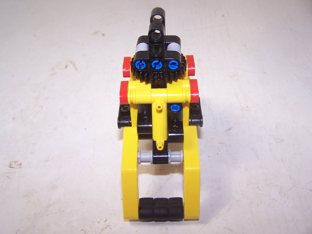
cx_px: 156
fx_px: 343
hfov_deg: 49.0
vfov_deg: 37.7
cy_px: 117
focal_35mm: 38
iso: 80
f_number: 2.8
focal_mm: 6.3
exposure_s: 1/60
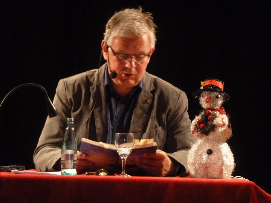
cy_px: 102
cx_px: 136
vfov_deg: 4.8
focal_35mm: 310
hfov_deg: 6.4
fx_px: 2427
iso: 800
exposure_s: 1/8
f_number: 4.9
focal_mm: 49.2
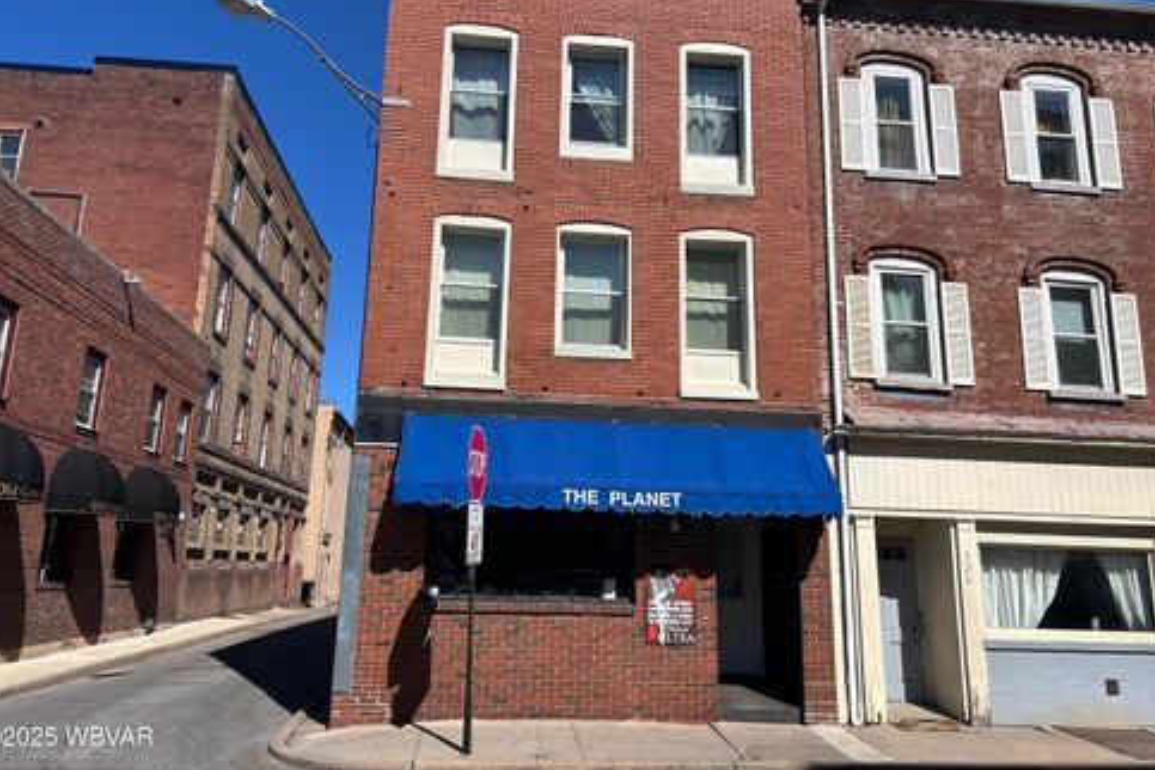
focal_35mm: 28
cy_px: 329
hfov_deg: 65.5
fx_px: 898
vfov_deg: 46.3
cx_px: 579
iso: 50
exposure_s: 1/5882
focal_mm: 5.7
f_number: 1.5
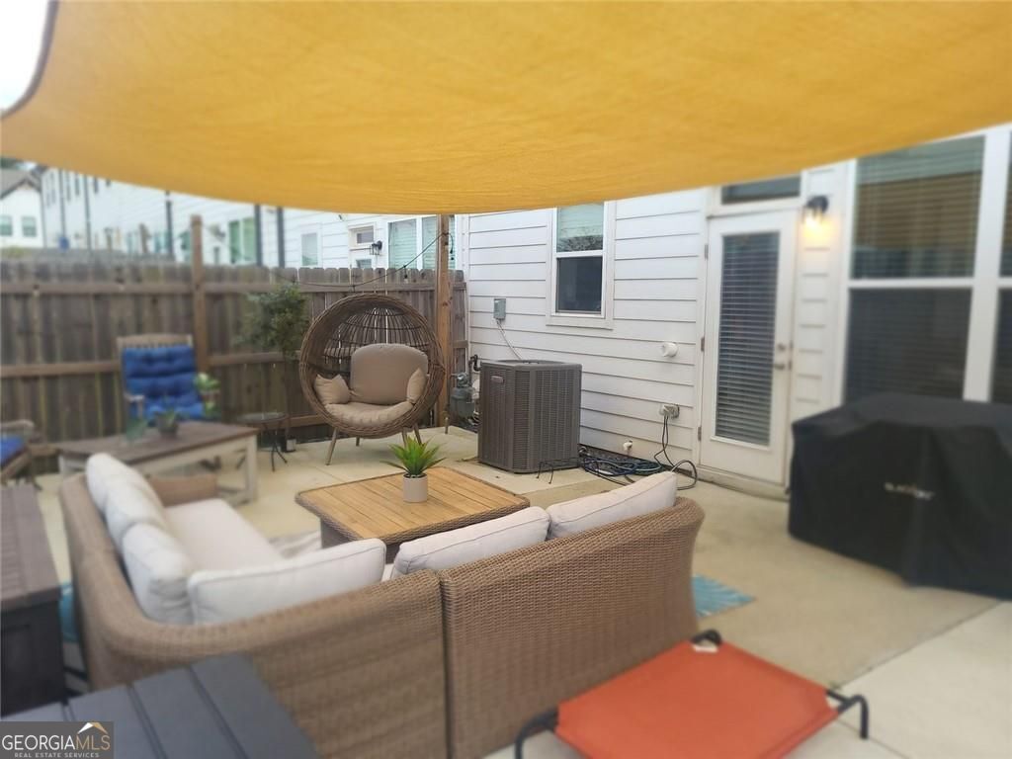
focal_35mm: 26
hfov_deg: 67.3
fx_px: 760
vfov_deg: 53.1
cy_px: 380
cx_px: 506
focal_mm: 5.4
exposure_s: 1/500
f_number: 1.8
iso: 40
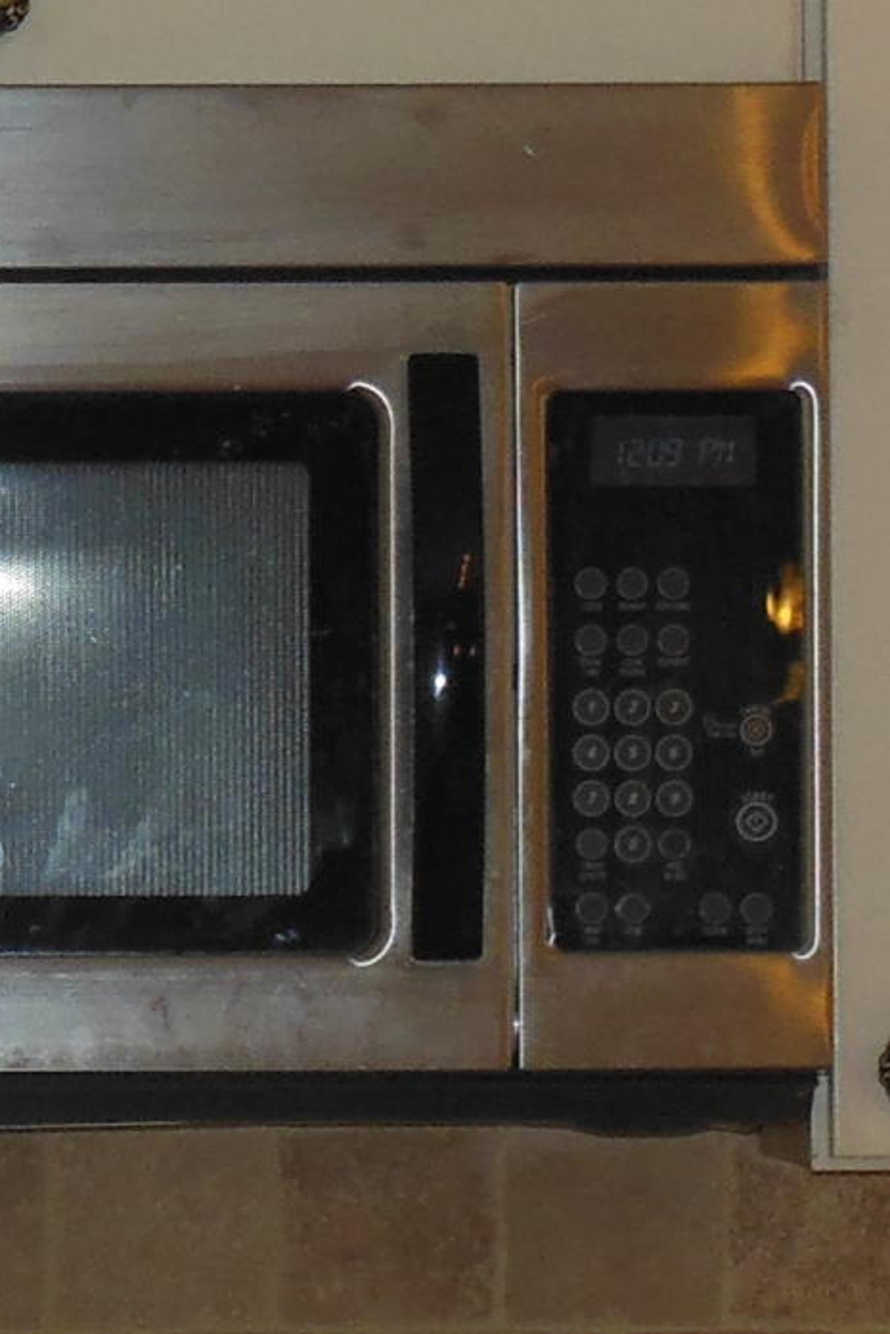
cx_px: 25
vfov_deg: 8.1
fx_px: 9451
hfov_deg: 5.4
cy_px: 1112
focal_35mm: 255
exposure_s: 1/60
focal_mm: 10.2
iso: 200
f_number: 4.1
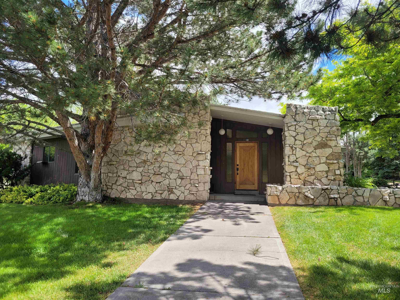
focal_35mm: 26
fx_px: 300
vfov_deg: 53.1
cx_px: 200
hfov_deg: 67.3
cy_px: 150
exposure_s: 1/950
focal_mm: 5.4
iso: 40
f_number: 1.8
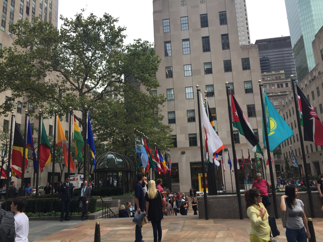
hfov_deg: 61.7
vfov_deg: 48.2
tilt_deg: +12.8
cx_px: 162
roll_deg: +2.0
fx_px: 271
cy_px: 121
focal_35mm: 29
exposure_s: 1/670
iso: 32
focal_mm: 4.15
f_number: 2.2
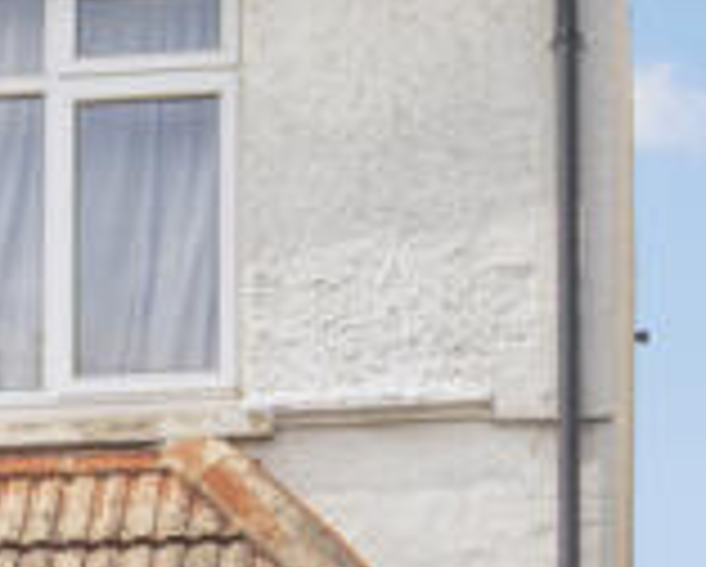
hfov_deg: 15.0
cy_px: 515
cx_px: -445
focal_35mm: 116
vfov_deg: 13.2
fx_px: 2427
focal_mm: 19
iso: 200
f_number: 8
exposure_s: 1/250
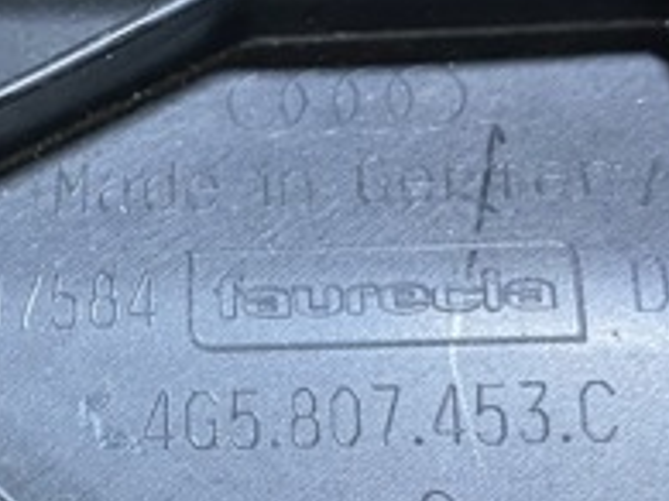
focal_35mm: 82
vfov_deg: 17.9
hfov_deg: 23.6
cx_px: 158
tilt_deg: -53.6
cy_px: 371
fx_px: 1584
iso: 320
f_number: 1.8
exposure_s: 1/60
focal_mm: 4.25
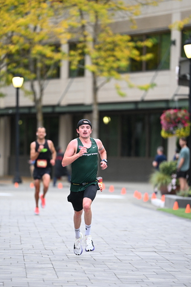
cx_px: 85
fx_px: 1846
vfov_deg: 8.9
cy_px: 148
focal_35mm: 232
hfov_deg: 5.9
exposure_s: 1/800
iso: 1600
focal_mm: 200
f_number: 2.8
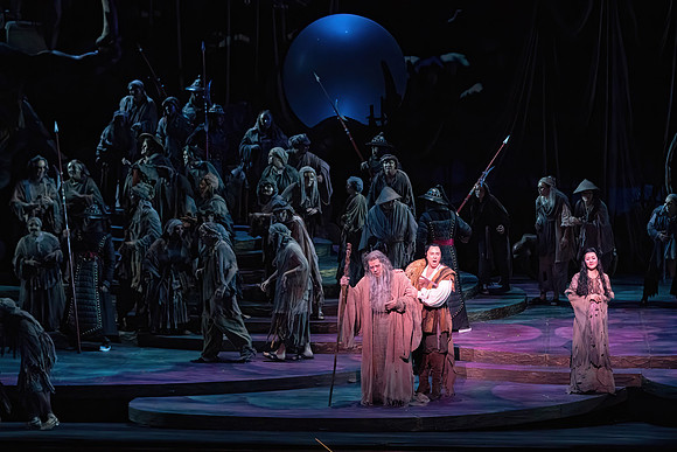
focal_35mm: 105
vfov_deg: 13.0
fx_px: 1975
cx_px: 338
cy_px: 226
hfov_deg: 19.5
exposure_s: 1/320
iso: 20000
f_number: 10
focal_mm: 105
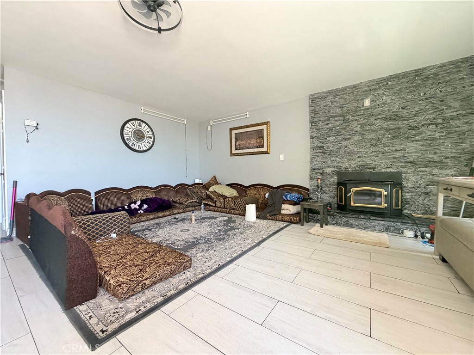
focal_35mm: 14
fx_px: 192
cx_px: 237
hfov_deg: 102.1
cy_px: 178
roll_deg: +1.3
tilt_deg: -0.2
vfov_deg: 85.7
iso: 320
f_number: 2.2
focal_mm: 2.22
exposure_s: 1/60
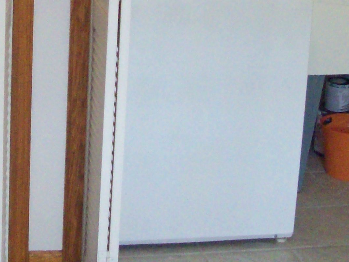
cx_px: 59
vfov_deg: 14.9
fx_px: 967
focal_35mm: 96
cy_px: -48
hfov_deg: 20.2
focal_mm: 6
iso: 394
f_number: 2.7
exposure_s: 1/128
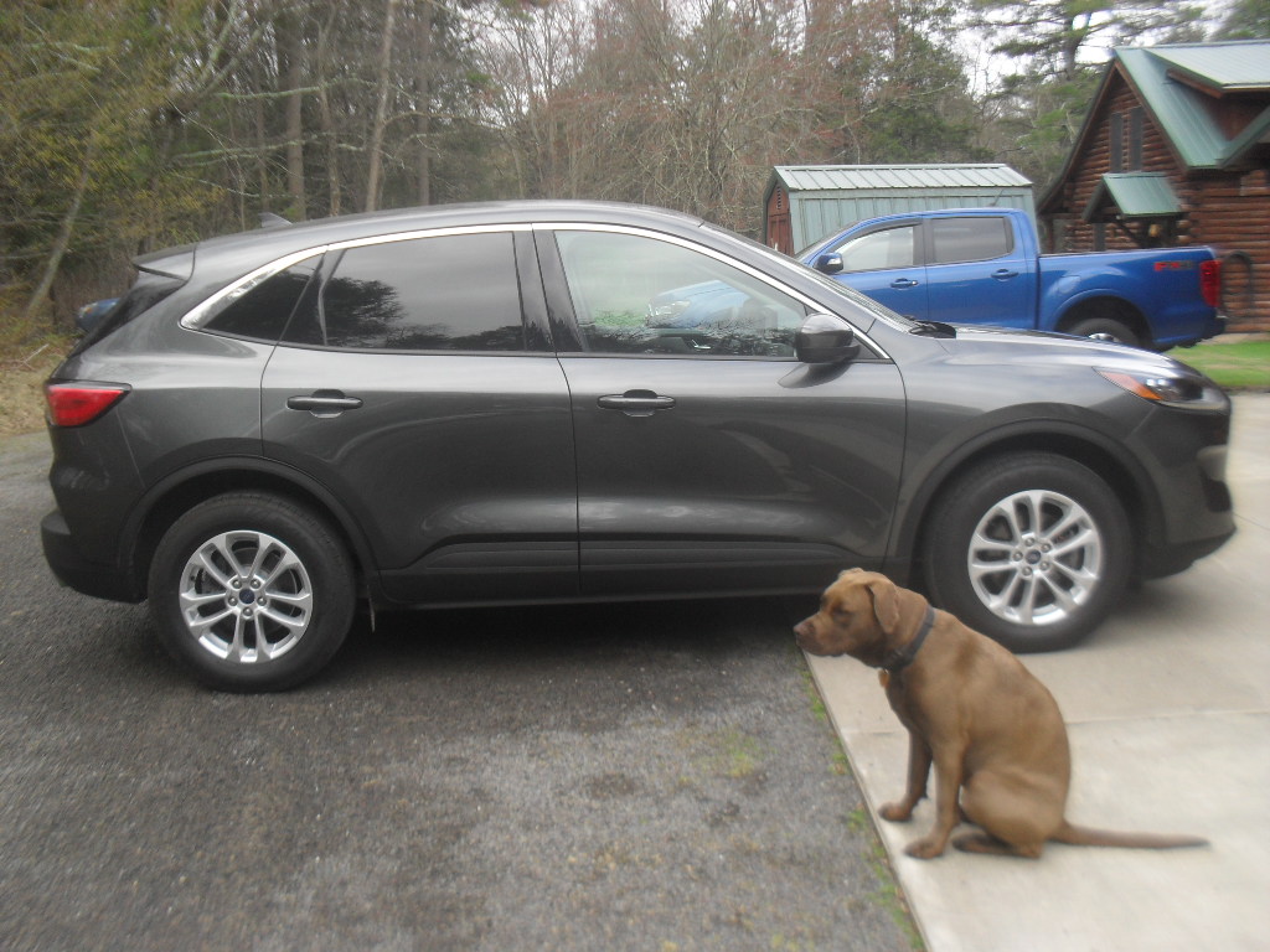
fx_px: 1284
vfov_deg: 40.7
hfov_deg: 52.6
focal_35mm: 35
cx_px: 635
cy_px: 476
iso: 100
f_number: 3.2
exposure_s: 1/180
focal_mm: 6.3
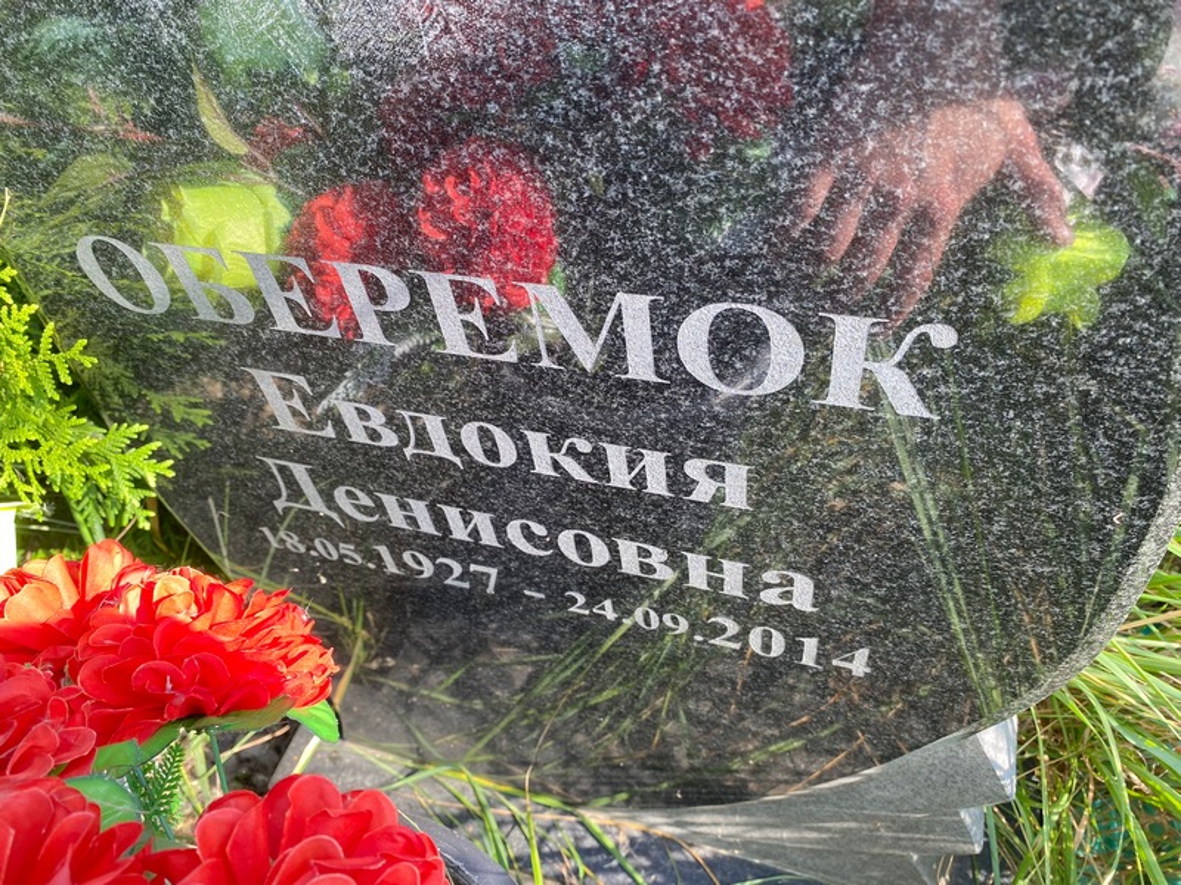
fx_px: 887
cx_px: 590
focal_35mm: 26
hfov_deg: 67.3
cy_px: 442
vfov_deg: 53.1
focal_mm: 4.25
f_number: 1.8
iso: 32
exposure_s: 1/141
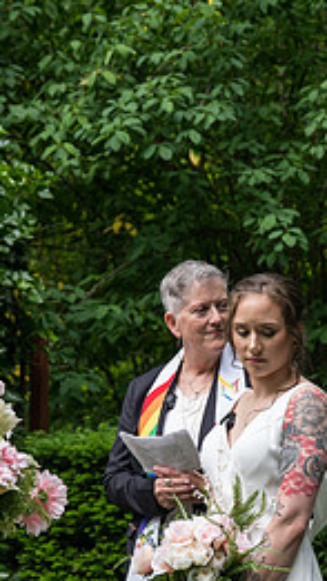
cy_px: 393
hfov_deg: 9.5
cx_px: 280
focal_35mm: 128
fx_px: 1971
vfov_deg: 16.7
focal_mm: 55
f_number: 3.5
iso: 320
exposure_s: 1/400
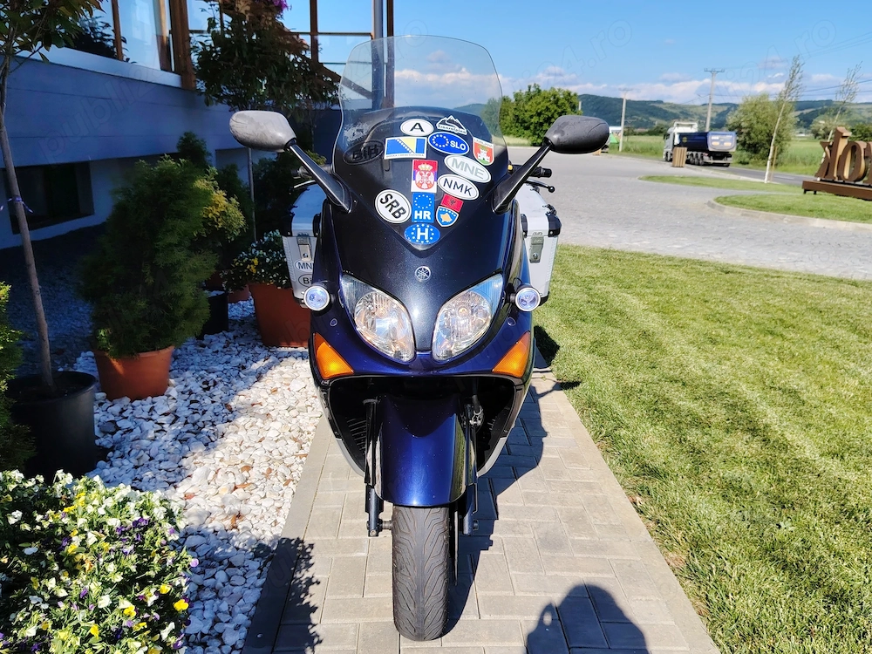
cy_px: 327
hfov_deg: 61.7
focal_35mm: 29
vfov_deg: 48.2
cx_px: 436
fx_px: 731
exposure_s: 1/1012
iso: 100
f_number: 1.75
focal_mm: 5.25
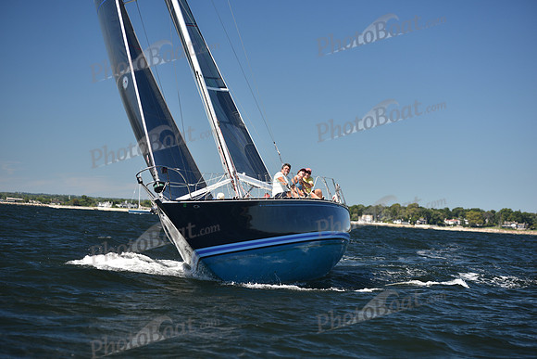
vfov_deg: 14.4
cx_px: 268
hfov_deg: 21.5
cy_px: 180
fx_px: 1417
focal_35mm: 95
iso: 200
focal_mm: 95
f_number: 3.5
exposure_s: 1/1000
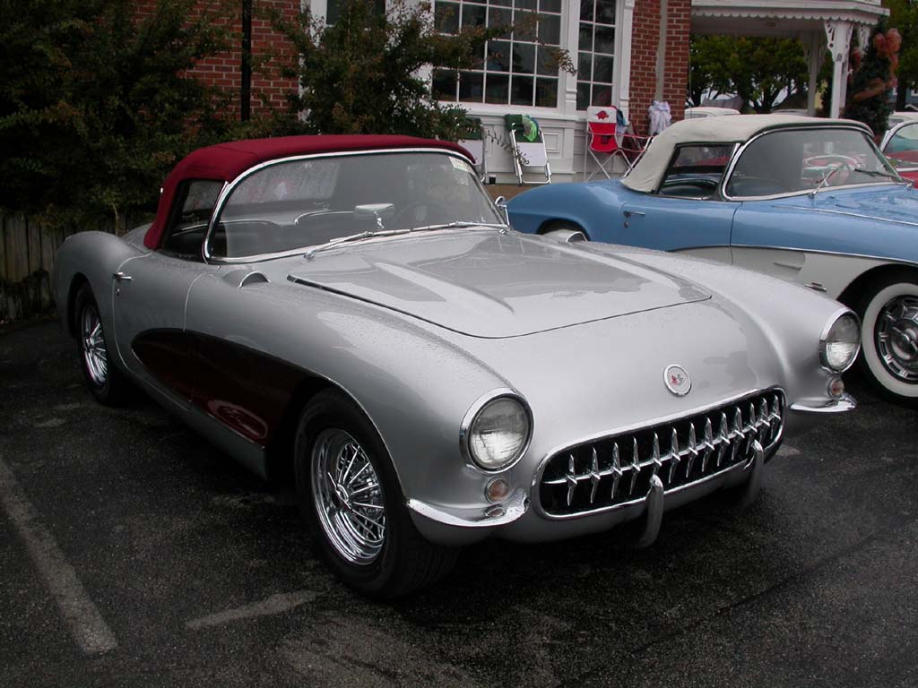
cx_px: 459
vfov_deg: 37.7
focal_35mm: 38
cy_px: 344
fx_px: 1008
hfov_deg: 49.0
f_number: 6
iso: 100
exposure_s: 1/226
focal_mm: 7.85
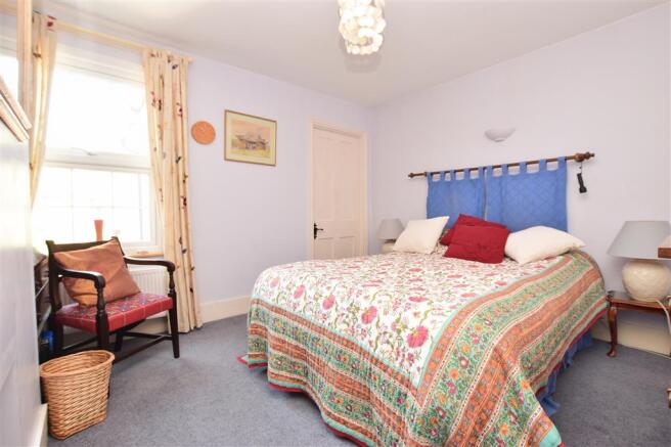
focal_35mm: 15
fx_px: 279
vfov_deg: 77.3
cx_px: 336
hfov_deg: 100.4
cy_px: 224
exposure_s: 1/6
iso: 250
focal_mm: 10
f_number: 10
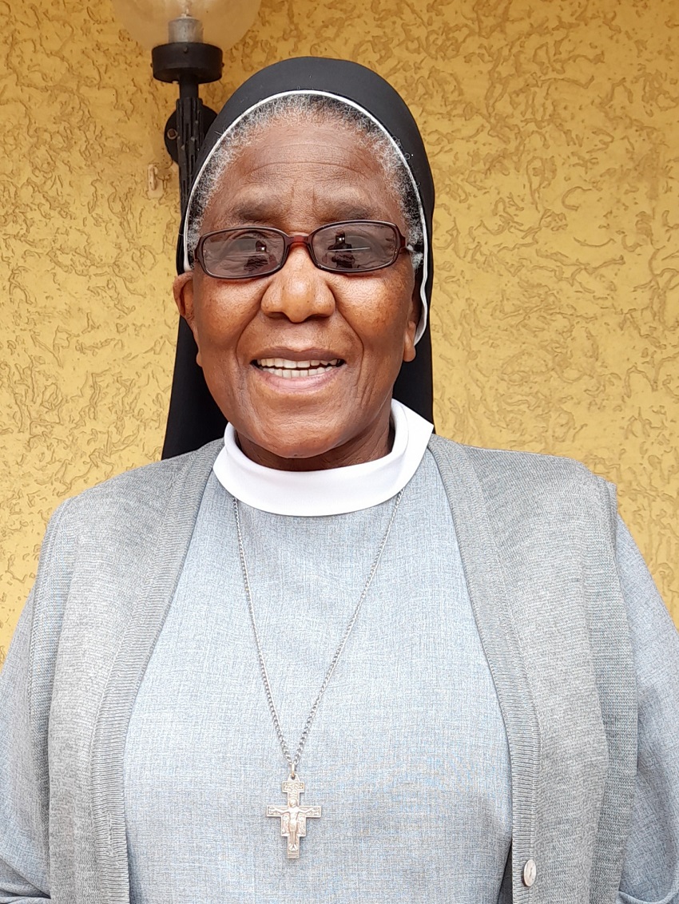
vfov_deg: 69.4
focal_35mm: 25
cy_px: 452
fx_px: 653
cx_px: 340
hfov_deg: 54.9
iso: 20
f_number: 2
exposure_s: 1/143
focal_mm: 4.6
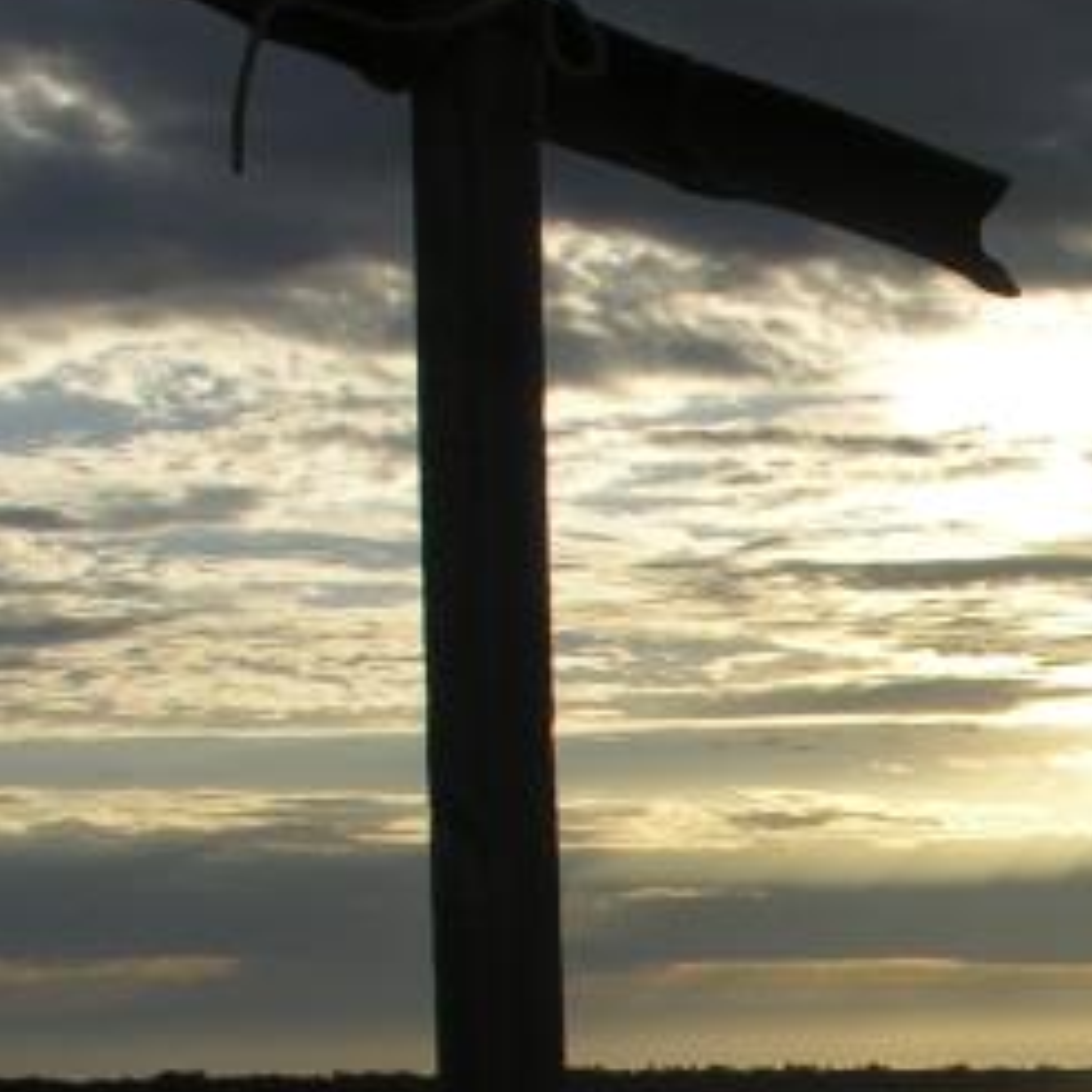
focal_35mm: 129
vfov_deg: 13.4
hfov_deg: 13.1
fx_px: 4604
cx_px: 1412
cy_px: 1070
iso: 50
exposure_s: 1/317
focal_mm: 8.9
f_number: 7.1
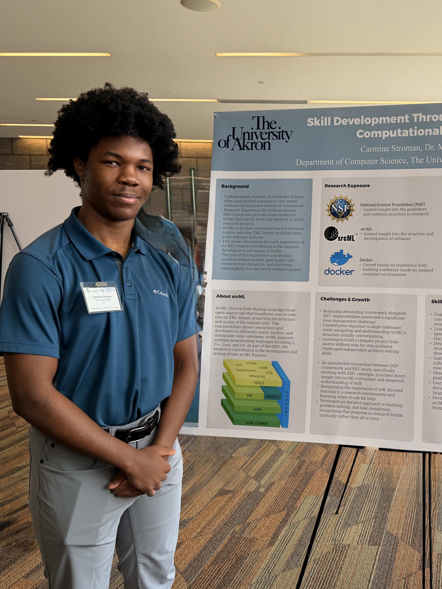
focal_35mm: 24
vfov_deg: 71.6
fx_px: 409
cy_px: 294
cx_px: 221
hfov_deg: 56.8
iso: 100
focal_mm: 6.76
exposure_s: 1/360
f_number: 1.78
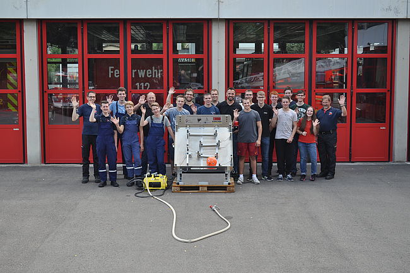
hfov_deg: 36.9
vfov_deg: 25.0
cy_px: 136
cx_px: 205
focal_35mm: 54
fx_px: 614
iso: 200
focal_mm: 36
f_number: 7.1
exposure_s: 1/200
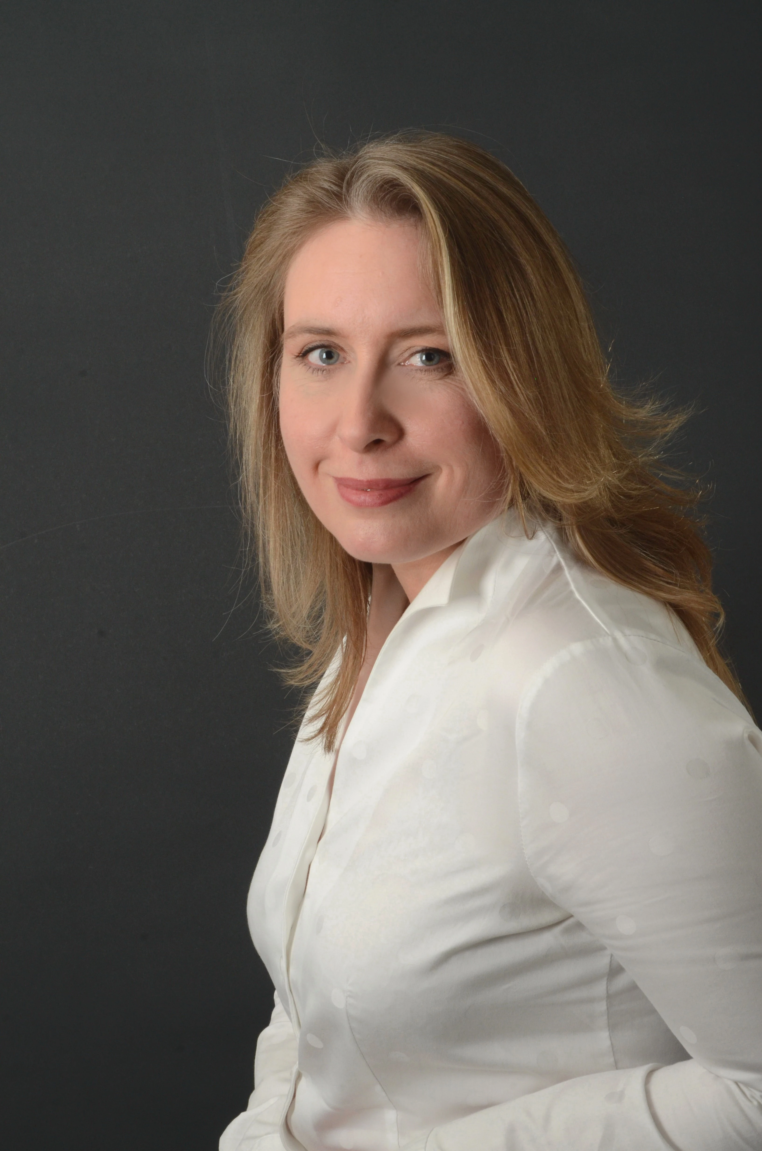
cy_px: 576
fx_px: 2631
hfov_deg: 16.5
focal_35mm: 82
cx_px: 381
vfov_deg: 24.7
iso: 640
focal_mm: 55
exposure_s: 1/160
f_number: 18
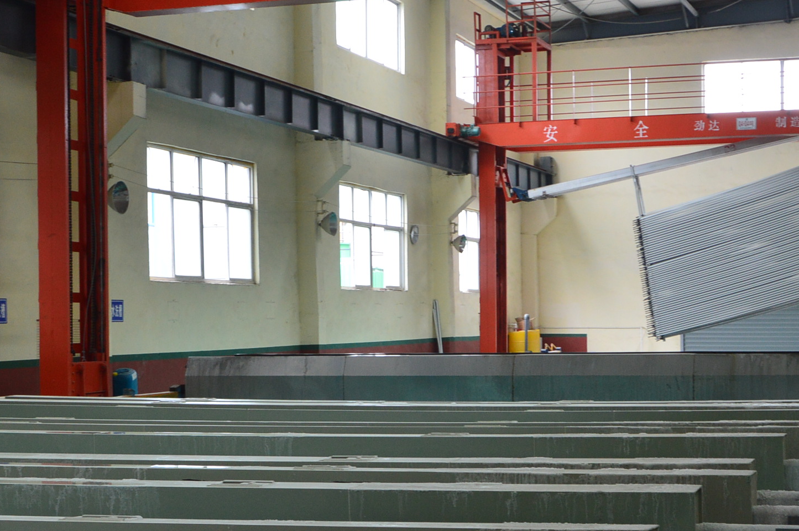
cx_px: 420
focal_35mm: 78
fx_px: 1731
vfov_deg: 17.4
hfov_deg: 26.0
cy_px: 359
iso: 400
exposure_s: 1/40
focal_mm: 25
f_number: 7.1
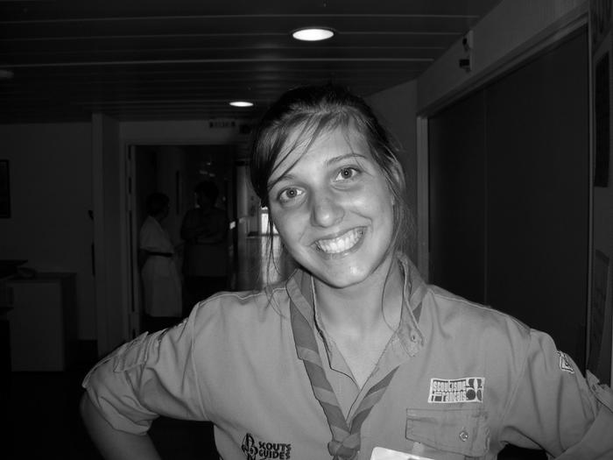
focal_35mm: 37
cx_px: 306
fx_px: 655
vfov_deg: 38.7
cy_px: 230
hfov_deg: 50.1
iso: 64
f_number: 3.4
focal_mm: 7.9
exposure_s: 1/60
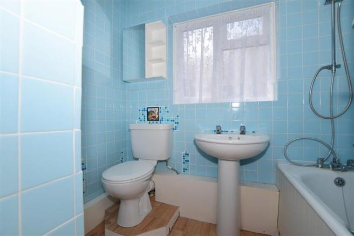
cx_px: 177
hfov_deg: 100.4
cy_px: 118
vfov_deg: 77.3
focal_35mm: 15
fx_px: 147
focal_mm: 10
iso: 200
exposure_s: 1/200
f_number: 7.1
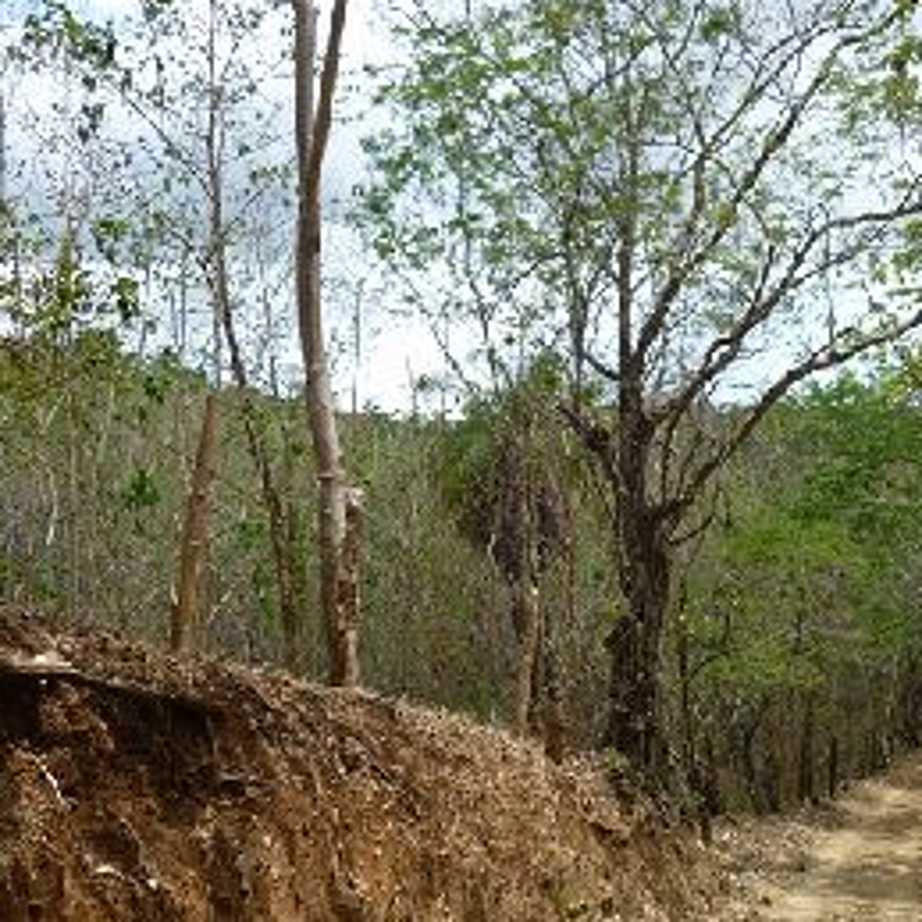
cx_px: 545
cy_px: 461
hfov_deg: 44.7
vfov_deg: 44.9
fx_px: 1115
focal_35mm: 37
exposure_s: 1/500
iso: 80
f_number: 2.8
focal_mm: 5.5
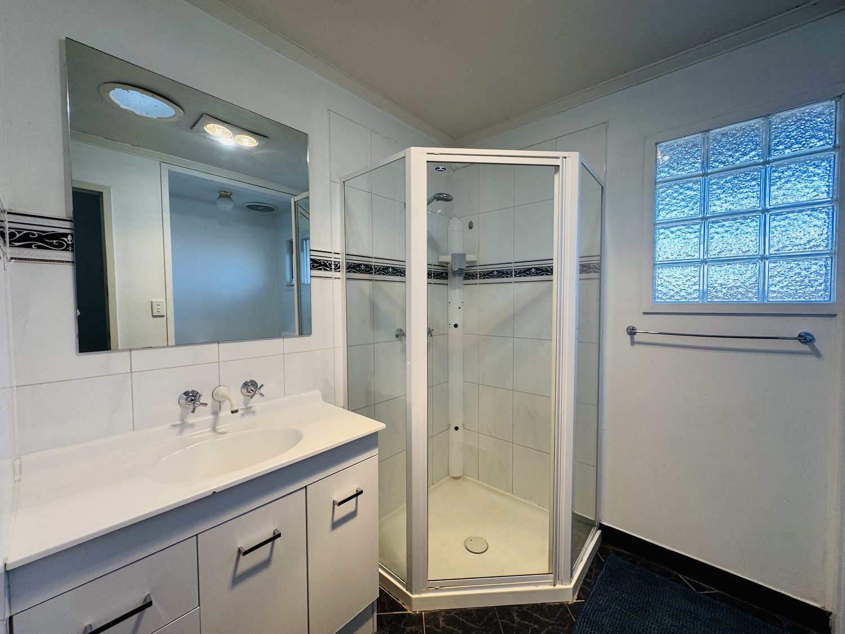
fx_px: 342
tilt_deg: -2.2
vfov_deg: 85.7
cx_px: 422
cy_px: 317
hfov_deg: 102.1
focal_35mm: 14
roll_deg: +1.2
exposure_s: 1/100
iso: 80
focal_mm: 2.22
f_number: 2.2
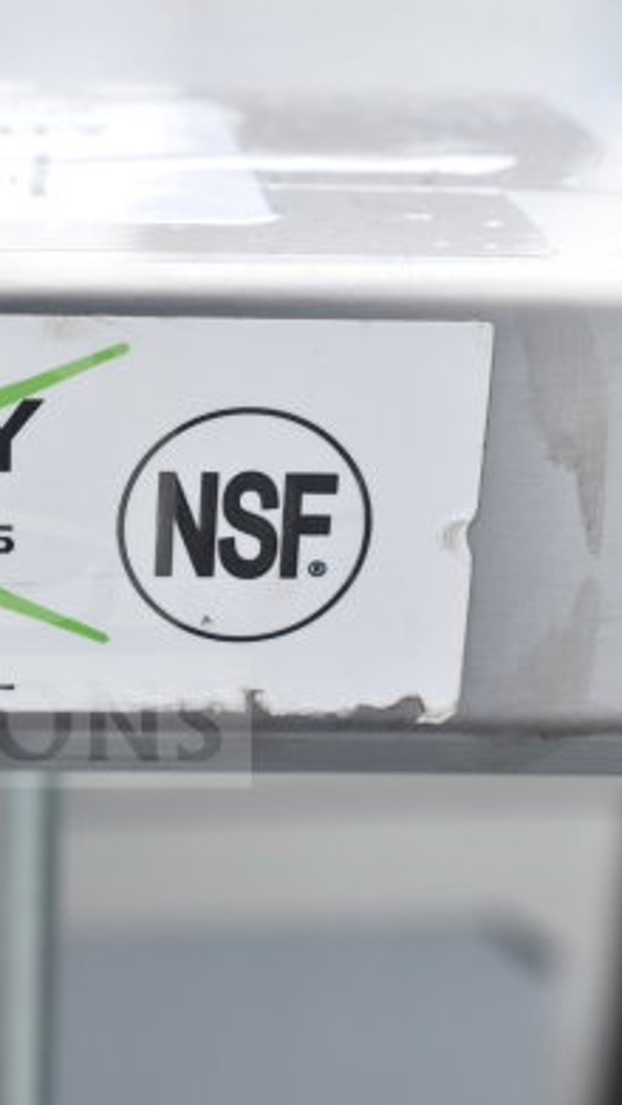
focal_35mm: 86
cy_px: 564
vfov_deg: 24.8
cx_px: -68
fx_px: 2516
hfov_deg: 13.8
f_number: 6.3
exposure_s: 1/250
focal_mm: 35
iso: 200
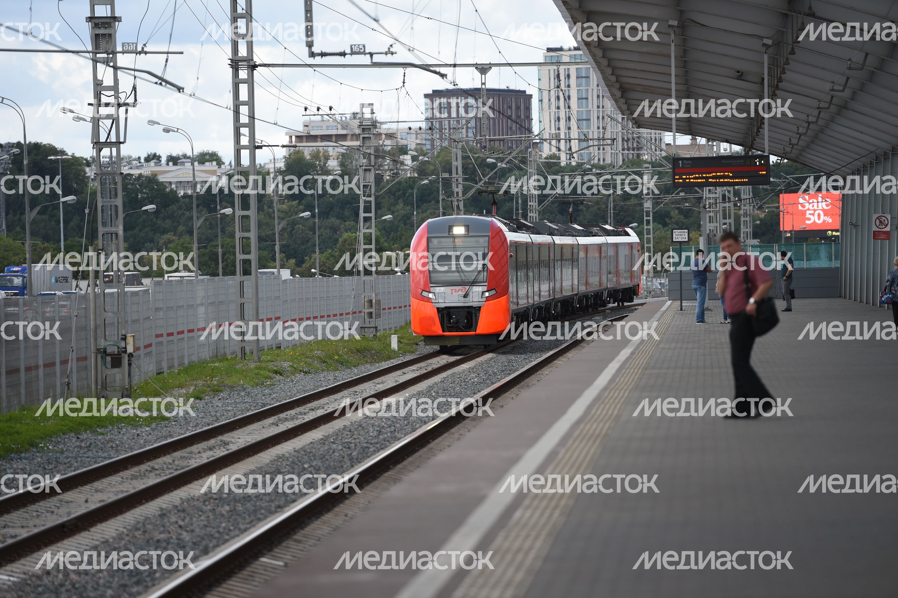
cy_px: 299
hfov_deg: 10.3
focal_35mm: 200
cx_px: 449
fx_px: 4986
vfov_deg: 6.9
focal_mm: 200
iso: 640
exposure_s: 1/4000
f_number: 3.5
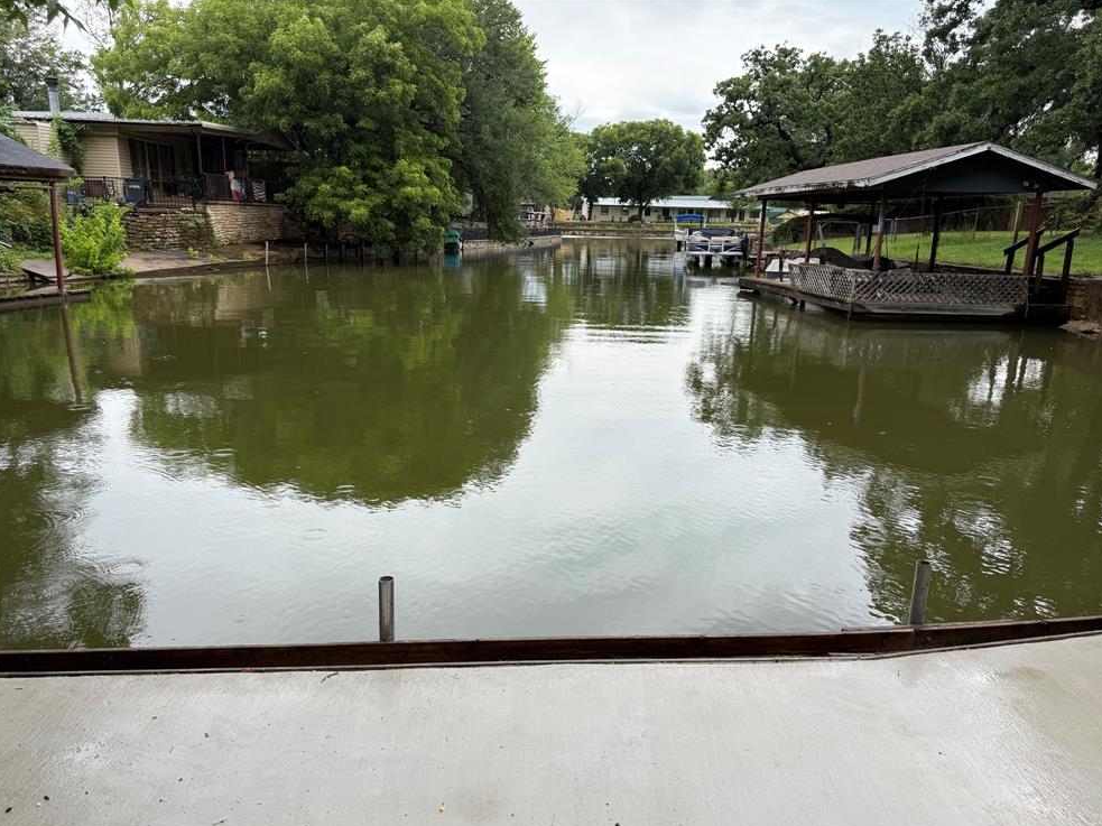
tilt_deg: -14.1
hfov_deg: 69.4
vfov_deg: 54.9
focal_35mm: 25
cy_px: 428
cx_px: 552
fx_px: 796
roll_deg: -2.0
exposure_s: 1/1106
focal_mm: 6.76
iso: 80
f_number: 1.78
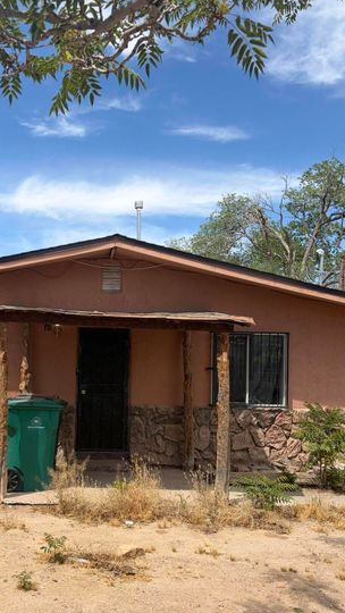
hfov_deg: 33.3
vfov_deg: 56.4
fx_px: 569
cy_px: 350
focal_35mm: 35
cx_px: 102
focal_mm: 5.96
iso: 50
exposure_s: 1/3279
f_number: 1.6
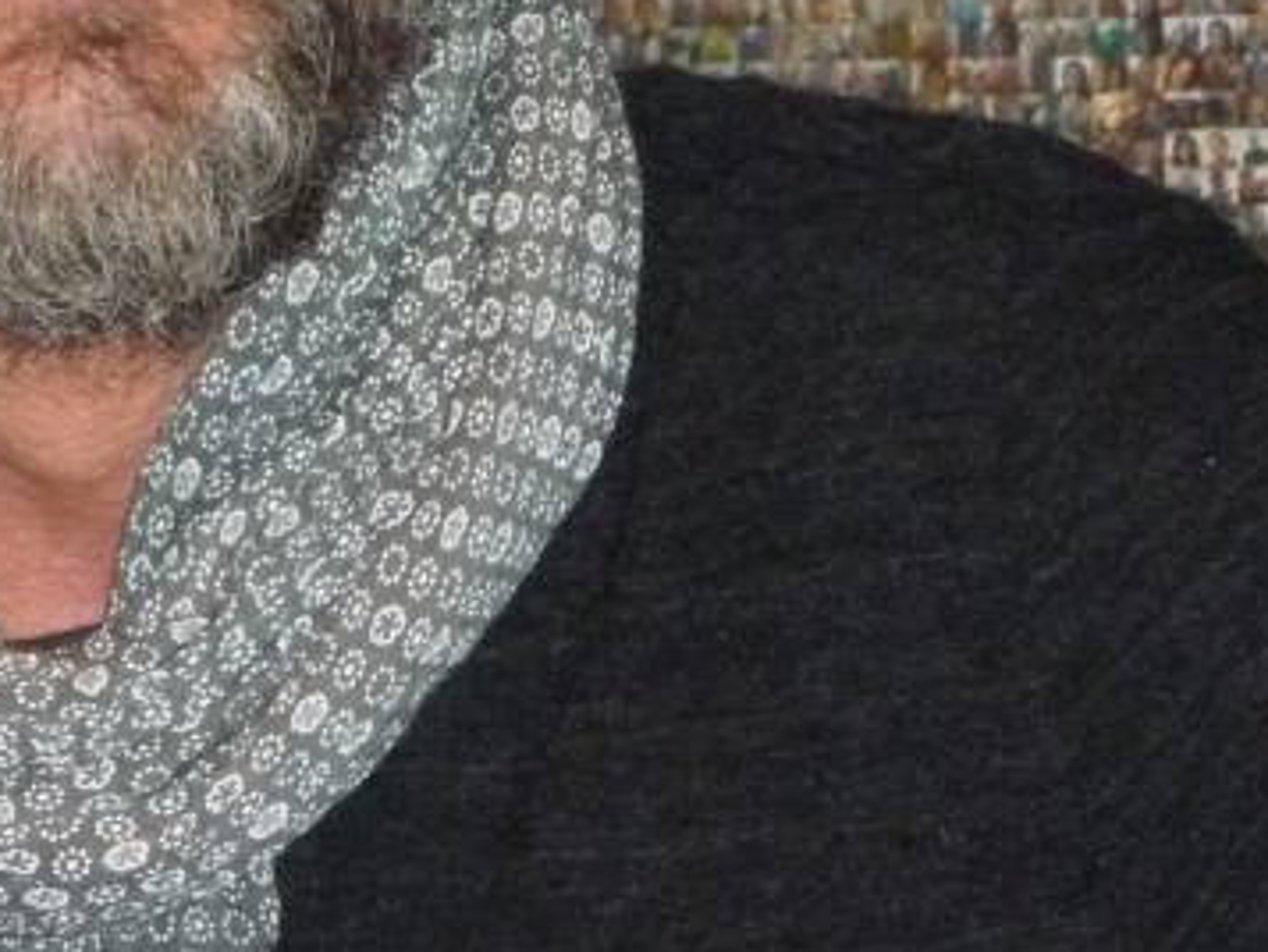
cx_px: 92
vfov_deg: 6.1
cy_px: -153
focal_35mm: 241
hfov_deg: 8.2
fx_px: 8831
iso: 500
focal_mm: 14.2
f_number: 4.7
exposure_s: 1/40
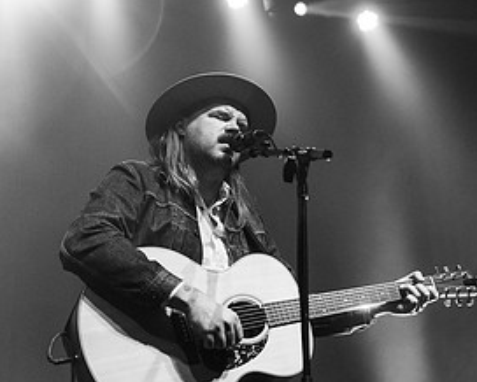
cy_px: 234
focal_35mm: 80
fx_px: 1130
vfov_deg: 19.2
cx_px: 491
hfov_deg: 22.8
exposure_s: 1/160
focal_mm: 40
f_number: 3.2
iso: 2500
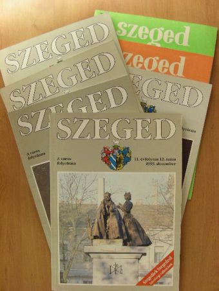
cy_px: 146
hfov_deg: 32.9
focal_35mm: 44
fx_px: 371
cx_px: 110
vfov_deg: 42.9
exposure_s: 1/13.2
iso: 200
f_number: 3.5
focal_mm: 7.4
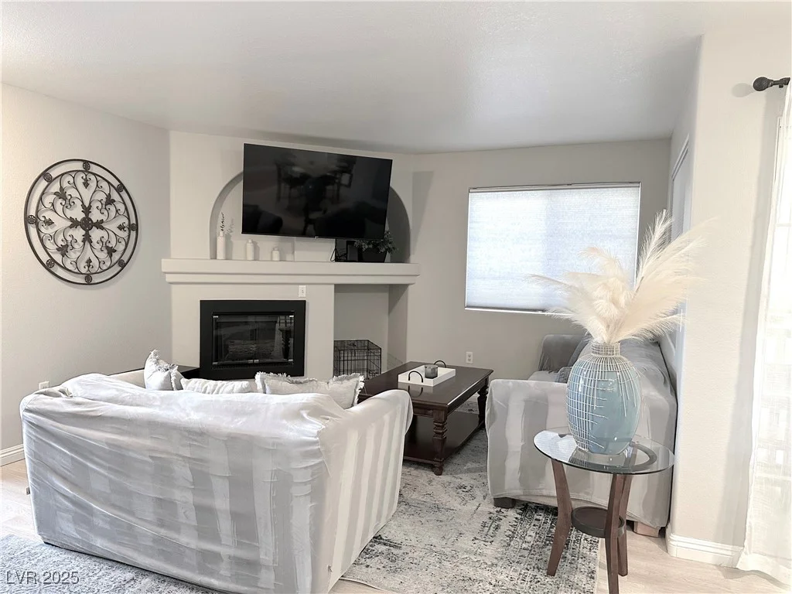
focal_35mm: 24
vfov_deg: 56.8
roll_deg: -1.8
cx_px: 396
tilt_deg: -3.5
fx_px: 549
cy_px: 297
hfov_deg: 71.6
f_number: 1.78
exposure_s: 1/60
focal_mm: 6.86
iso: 320
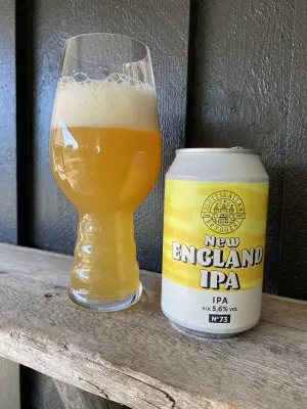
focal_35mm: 26
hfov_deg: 53.1
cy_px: 204
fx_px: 307
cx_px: 154
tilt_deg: -4.6
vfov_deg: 67.3
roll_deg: -1.9
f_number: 1.8
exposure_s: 1/121
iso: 100
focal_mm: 4.25
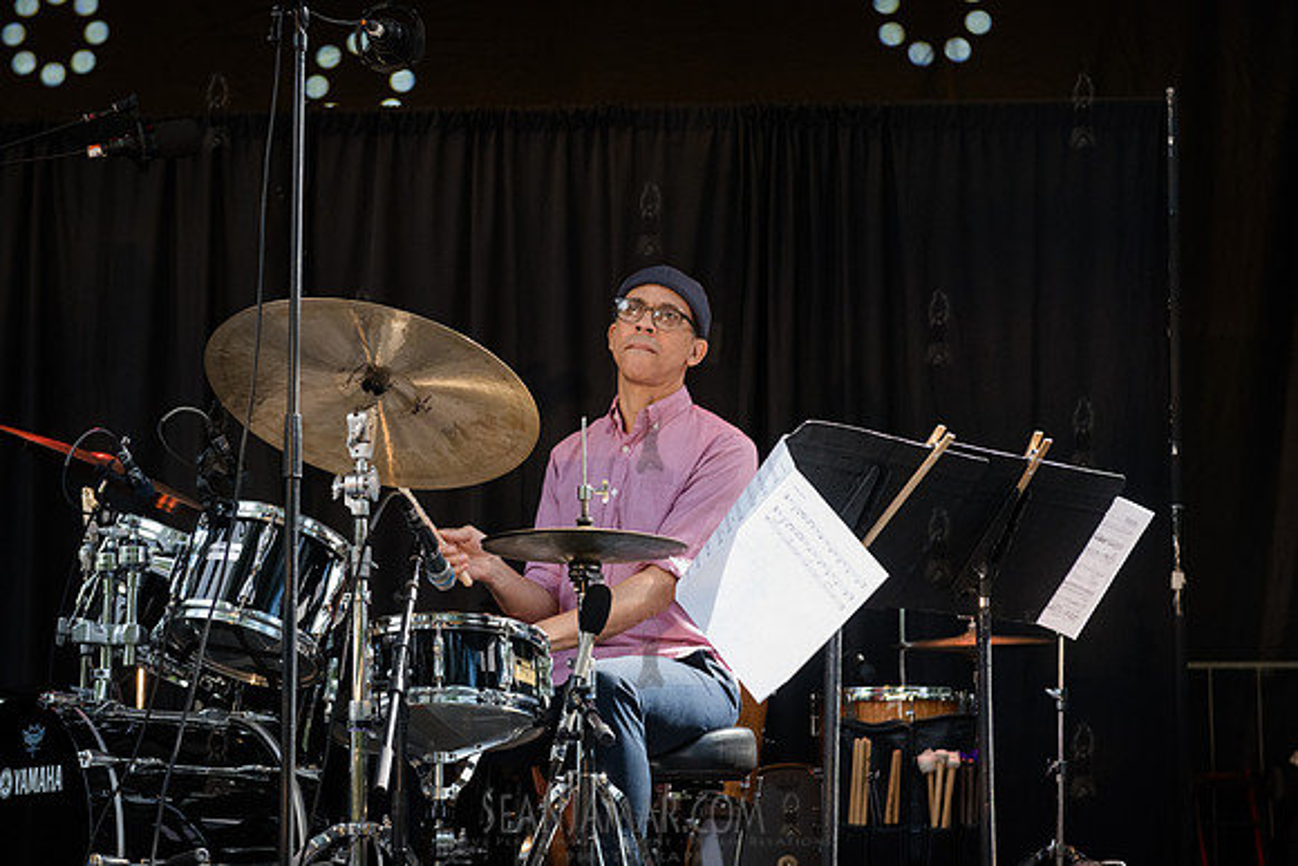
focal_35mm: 69
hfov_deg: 29.3
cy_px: 433
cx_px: 633
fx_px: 2486
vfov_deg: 19.8
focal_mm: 66
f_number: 4
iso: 2500
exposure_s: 1/2000
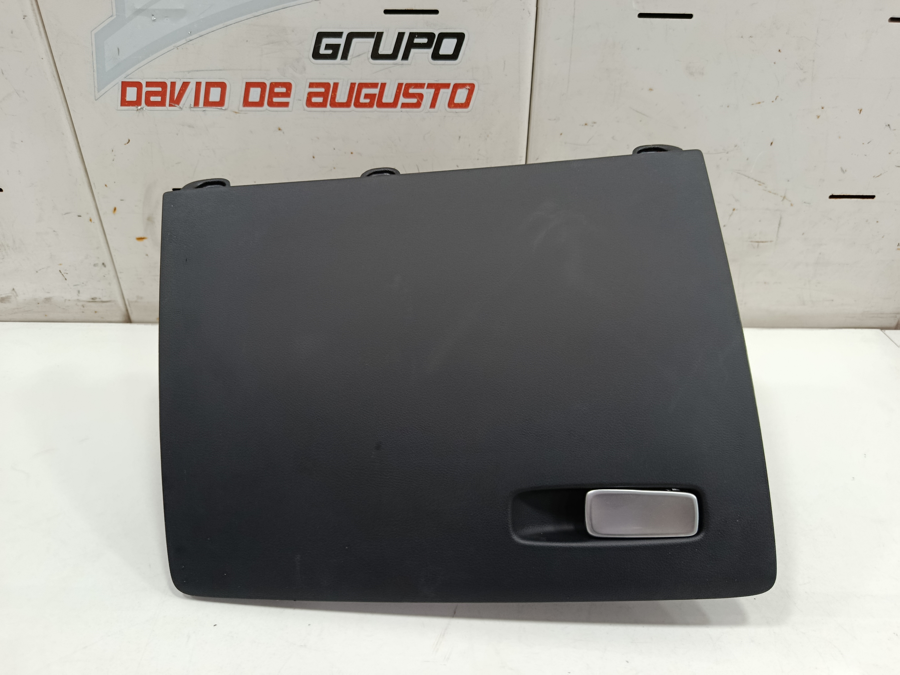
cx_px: 450
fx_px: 624
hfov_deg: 71.6
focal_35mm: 24
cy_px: 338
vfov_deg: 56.8
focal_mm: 5.24
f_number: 1.7
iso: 737
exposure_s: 1/50
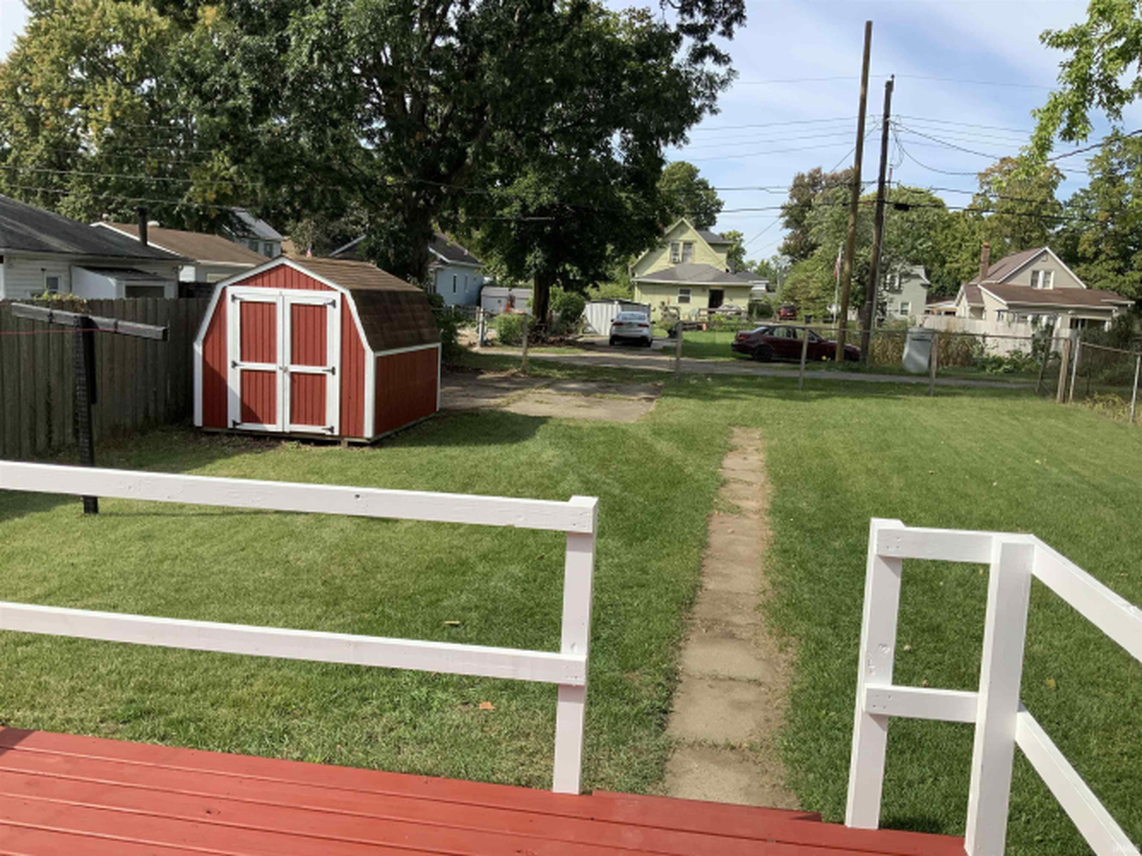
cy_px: 428
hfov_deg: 61.7
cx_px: 571
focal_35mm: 29
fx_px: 957
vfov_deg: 48.2
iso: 16
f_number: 1.8
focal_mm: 3
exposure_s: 1/1250
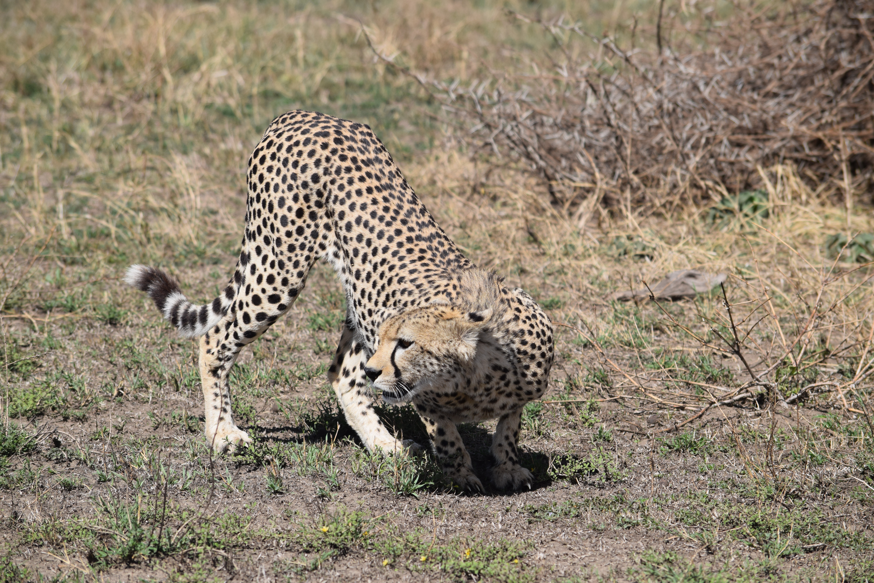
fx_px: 5644
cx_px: 437
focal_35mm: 232
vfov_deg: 5.9
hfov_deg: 8.9
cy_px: 292
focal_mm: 155
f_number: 7.1
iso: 200
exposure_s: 1/800
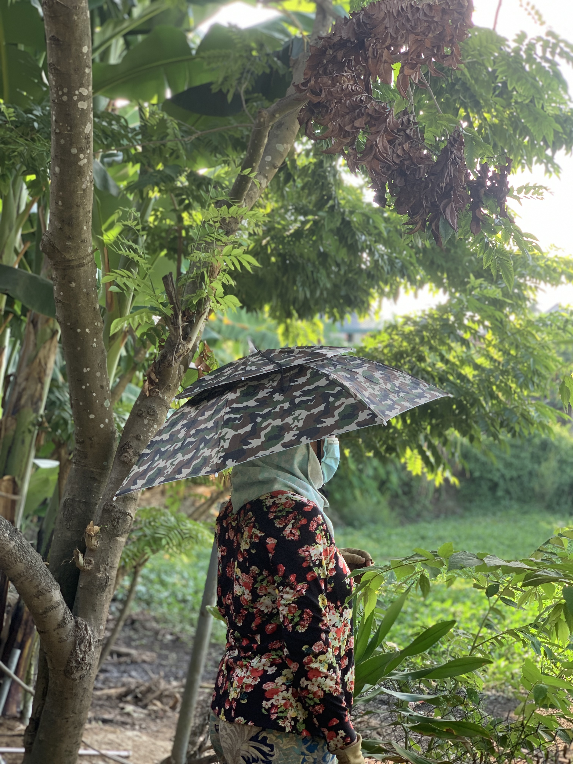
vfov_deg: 36.8
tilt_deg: +3.6
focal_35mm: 52
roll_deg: -0.7
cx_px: 286
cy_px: 382
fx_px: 1148
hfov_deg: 28.0
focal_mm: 6
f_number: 2.4
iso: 40
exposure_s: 1/122
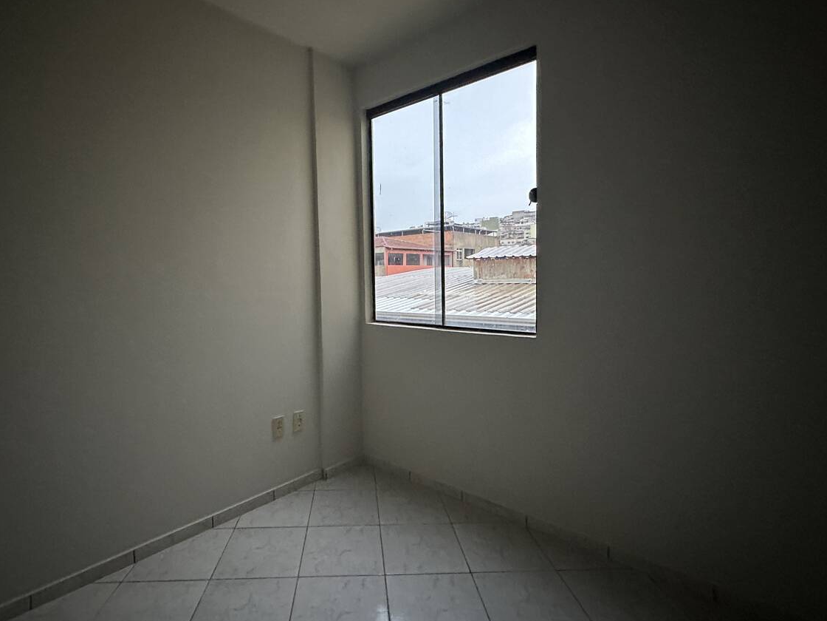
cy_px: 298
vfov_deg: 71.6
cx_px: 365
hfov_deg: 87.4
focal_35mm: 18
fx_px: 430
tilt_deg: -2.6
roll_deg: +0.9
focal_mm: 2.22
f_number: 2.2
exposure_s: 1/60
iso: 640
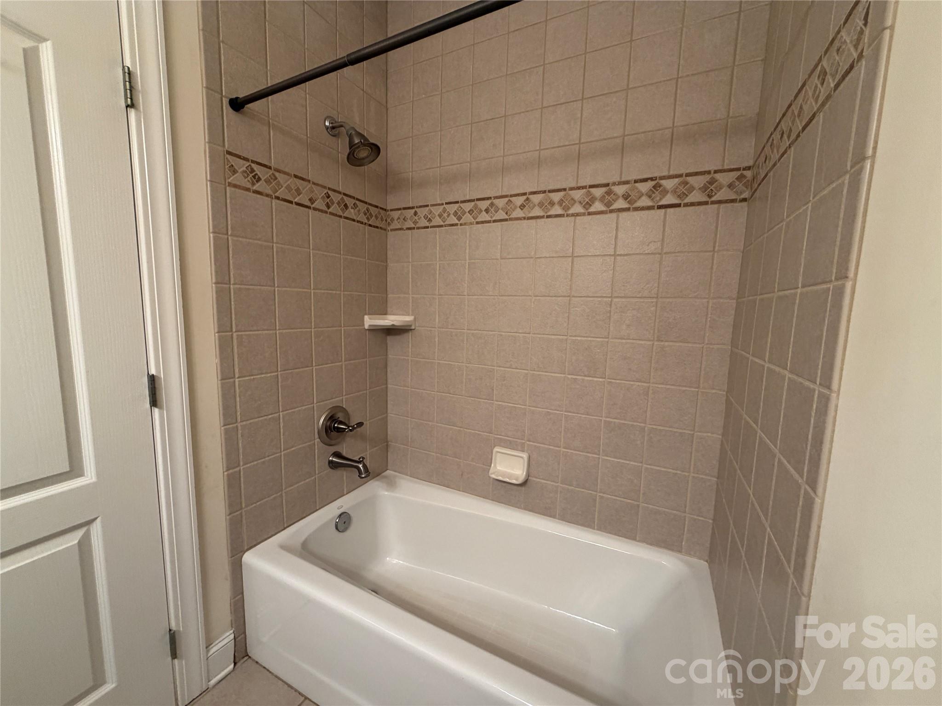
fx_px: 381
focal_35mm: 14
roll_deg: -1.4
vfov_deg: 85.7
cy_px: 353
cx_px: 471
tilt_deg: -7.9
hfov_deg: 102.1
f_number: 2.2
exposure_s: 1/60
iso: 200
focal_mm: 2.22
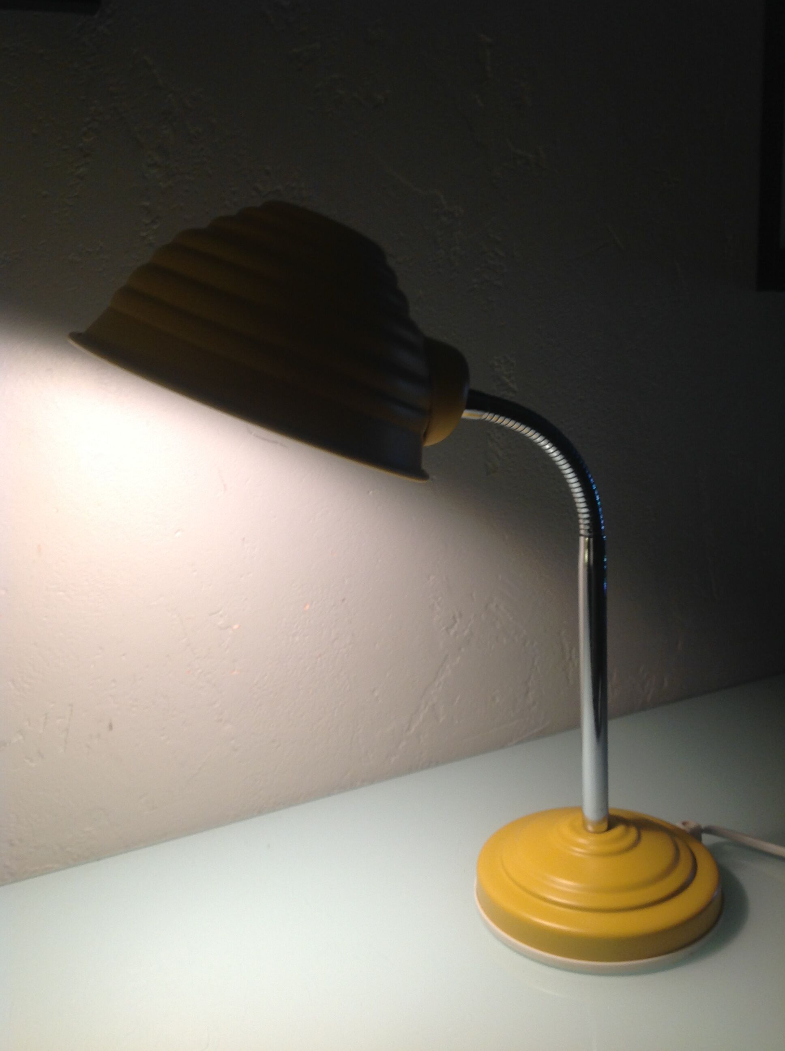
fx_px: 1061
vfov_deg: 52.7
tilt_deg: -11.0
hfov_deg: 40.6
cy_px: 526
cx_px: 392
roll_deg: +4.6
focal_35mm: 35
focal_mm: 4.28
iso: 50
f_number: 2.4
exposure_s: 1/20
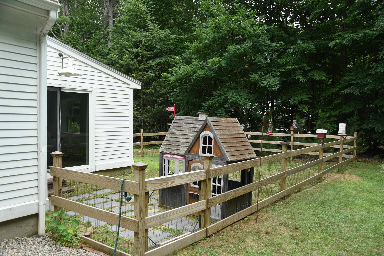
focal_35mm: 30
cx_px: 192
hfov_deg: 61.9
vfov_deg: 43.6
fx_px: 320
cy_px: 128
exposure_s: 1/60
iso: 100
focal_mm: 30
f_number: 5.6
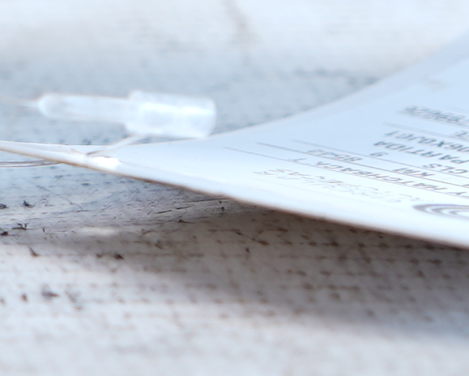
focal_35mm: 408
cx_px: -718
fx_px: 5667
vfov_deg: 3.8
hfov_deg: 4.6
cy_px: -217
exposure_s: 1/15
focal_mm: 43
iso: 50
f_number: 4
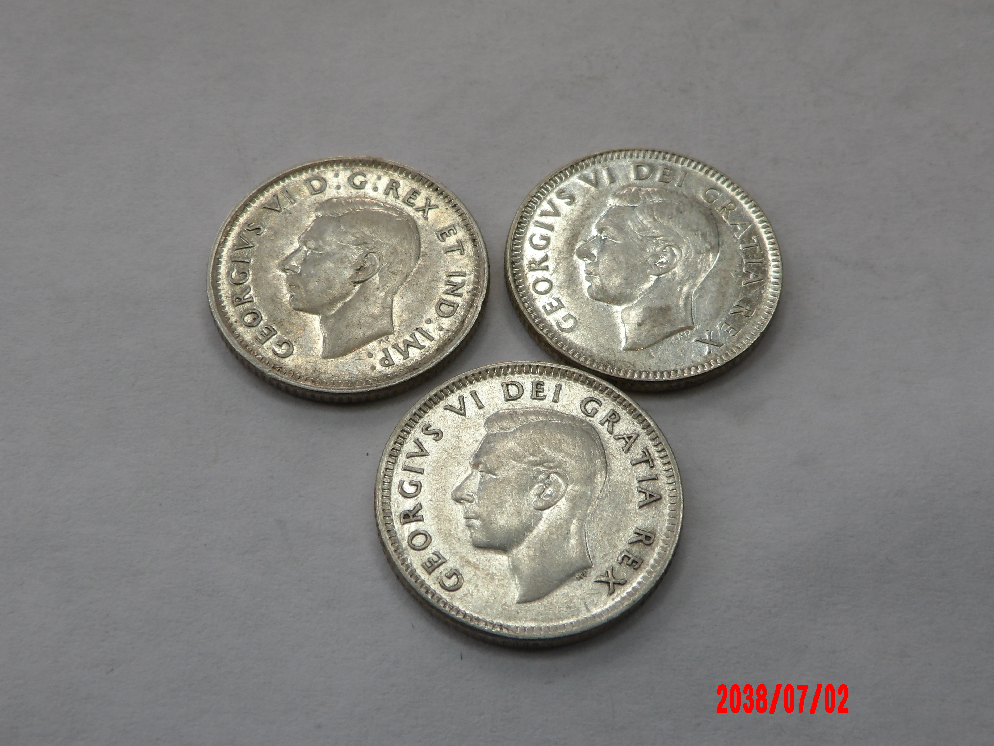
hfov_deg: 41.2
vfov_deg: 31.5
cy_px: 381
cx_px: 498
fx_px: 1321
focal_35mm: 46
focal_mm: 7.6
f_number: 4.9
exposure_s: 1/97
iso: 100
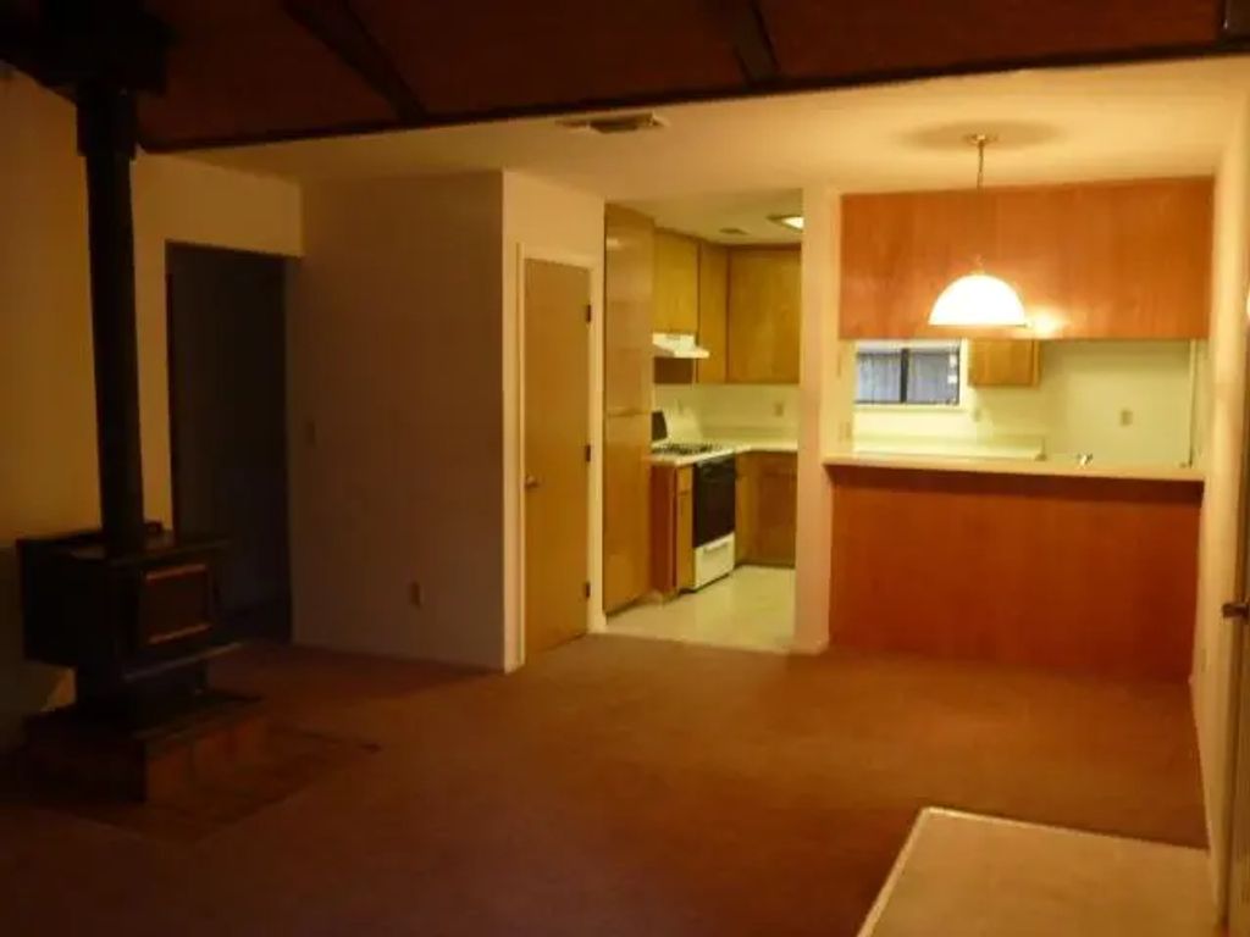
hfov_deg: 60.0
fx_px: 1083
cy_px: 468
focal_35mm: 30
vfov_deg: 46.8
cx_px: 625
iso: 200
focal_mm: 5.4
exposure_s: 1/4
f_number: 3.5
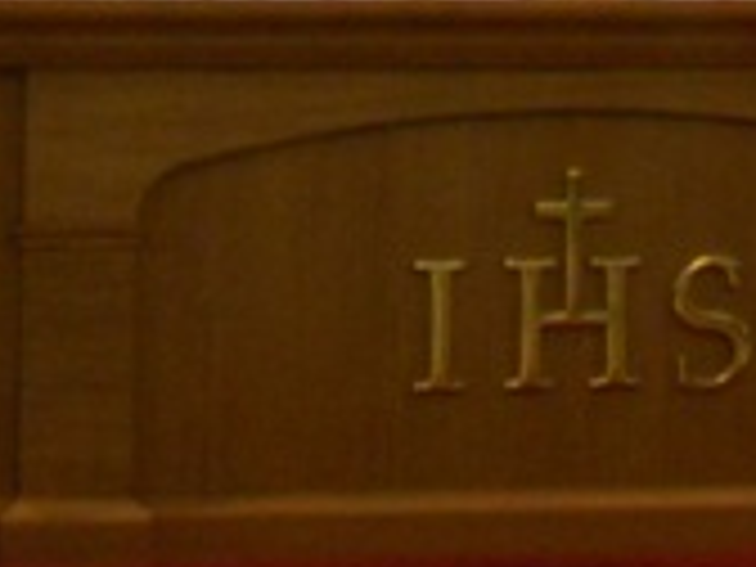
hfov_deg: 7.9
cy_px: -446
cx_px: 958
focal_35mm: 248
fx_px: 5416
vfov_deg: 5.9
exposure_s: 1/15
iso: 400
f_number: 5.3
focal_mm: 11.7
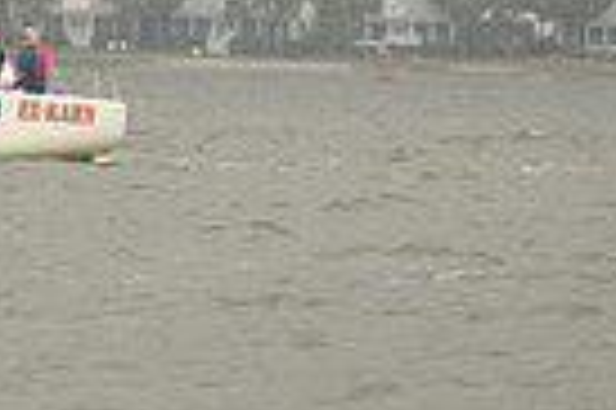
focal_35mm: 1697
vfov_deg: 0.8
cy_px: -825
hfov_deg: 1.2
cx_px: -214
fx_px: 29003
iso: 400
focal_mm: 400
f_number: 6.3
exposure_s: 1/800
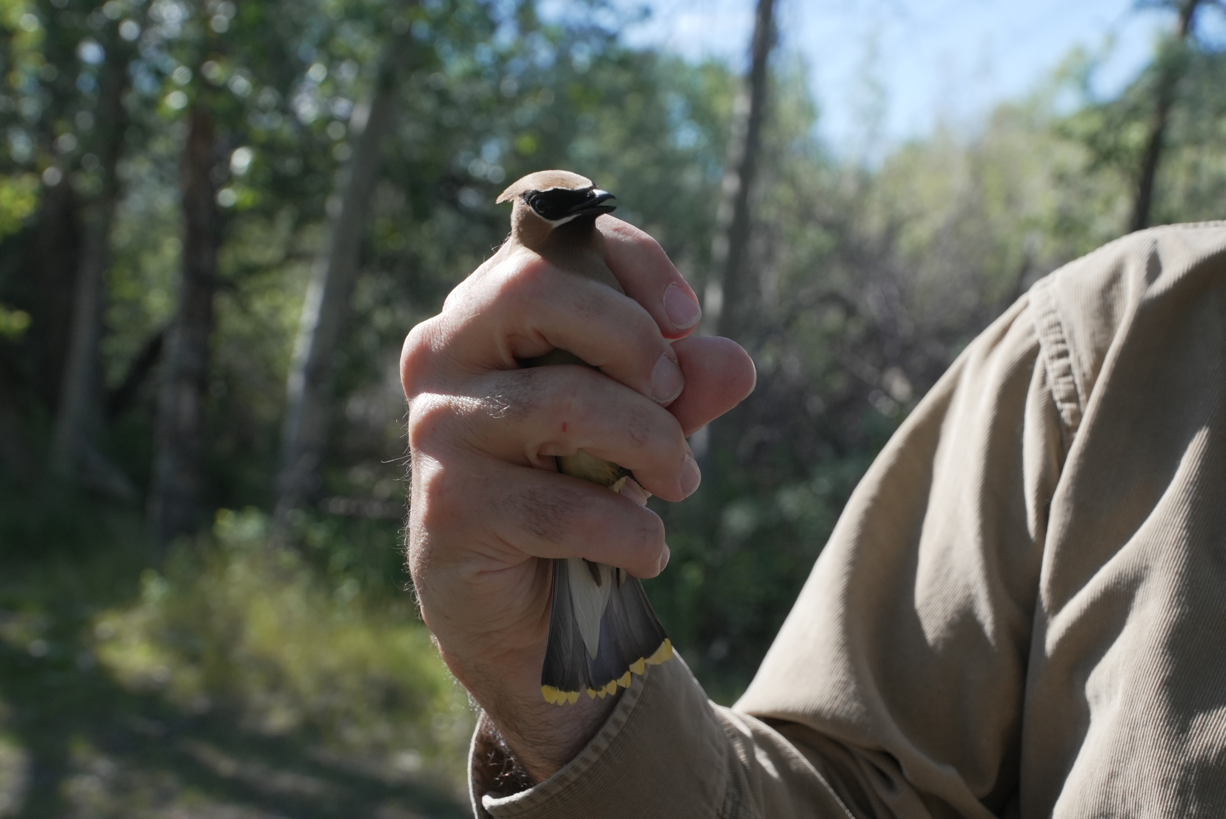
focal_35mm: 46
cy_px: 410
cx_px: 613
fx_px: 1567
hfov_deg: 42.7
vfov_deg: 29.3
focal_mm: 46
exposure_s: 1/2500
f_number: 9
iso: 2500
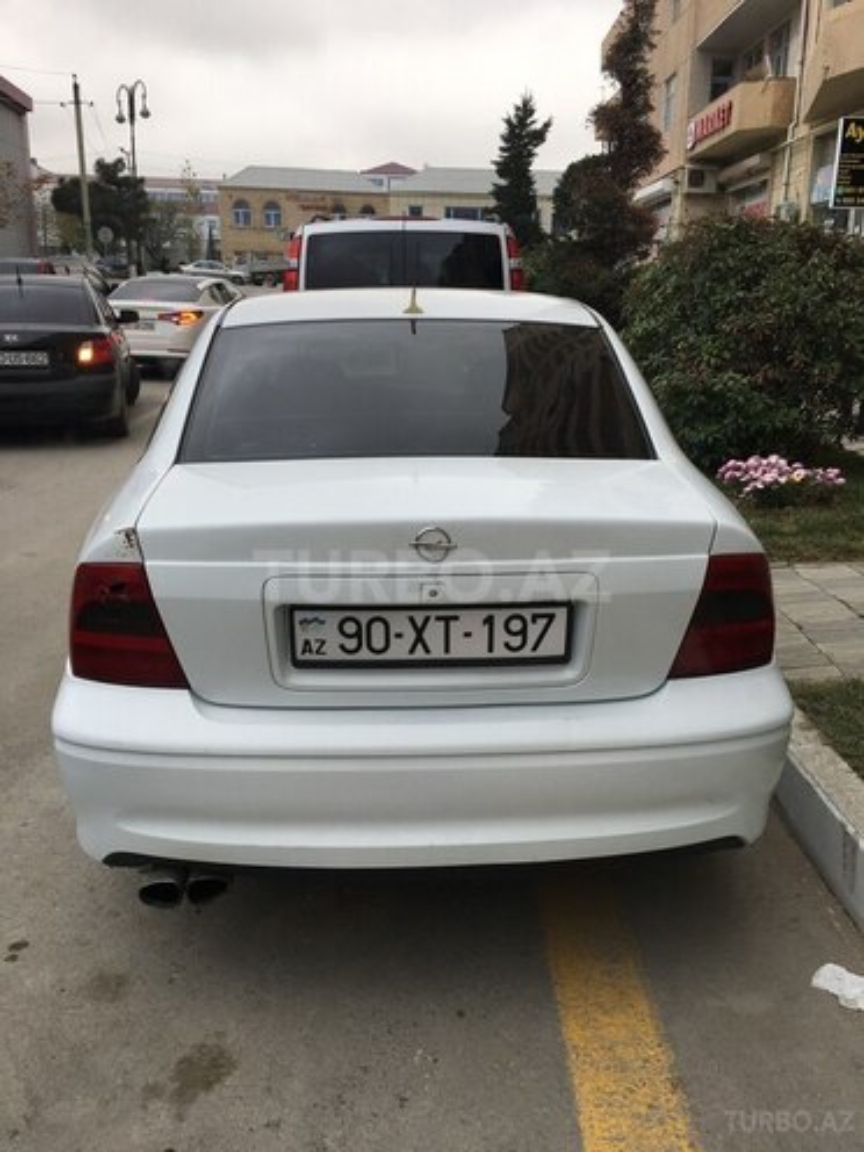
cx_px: 432
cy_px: 576
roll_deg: +1.9
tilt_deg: -16.1
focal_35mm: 29
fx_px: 965
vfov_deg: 61.7
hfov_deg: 48.2
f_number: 2.2
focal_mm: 4.15
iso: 25
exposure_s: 1/270
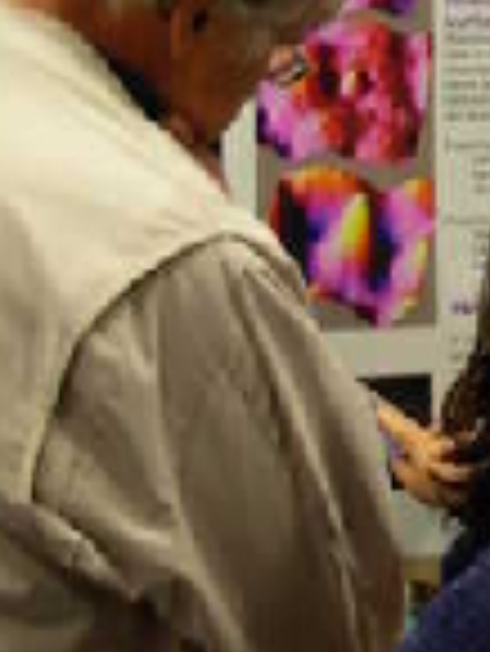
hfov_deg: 11.4
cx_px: 688
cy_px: 126
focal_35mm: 126
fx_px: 2375
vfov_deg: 15.5
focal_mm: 6.3
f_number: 2.9
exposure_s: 1/6.5
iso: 79
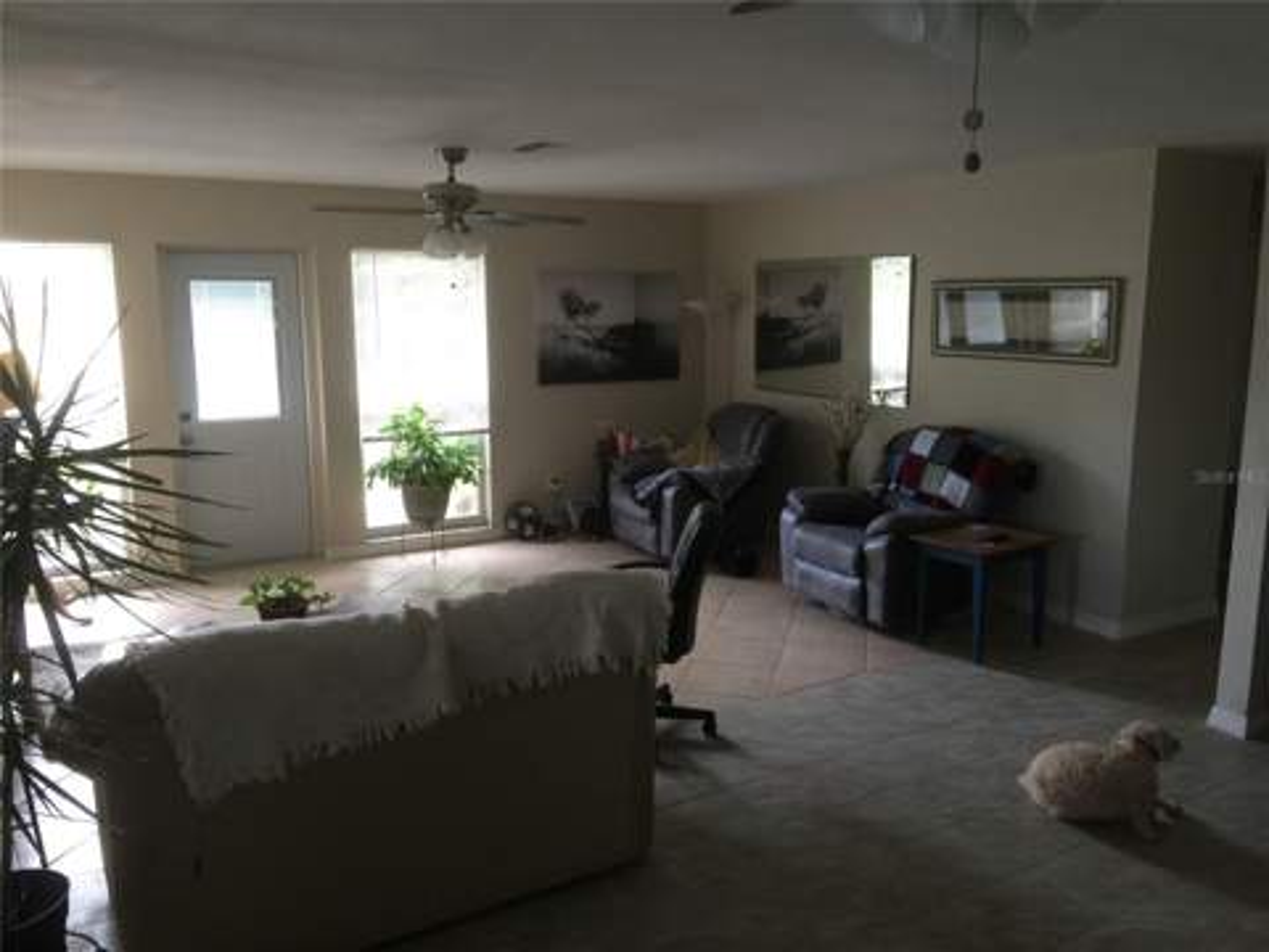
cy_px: 476
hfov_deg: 61.7
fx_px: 1063
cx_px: 634
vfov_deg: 48.2
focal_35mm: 29
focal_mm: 4.15
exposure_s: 1/15
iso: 64
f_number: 2.2
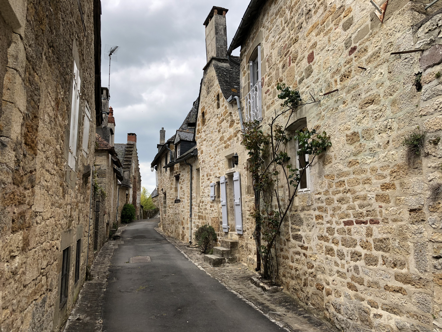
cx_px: 221
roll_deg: +0.3
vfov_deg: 49.7
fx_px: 358
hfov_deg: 63.4
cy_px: 166
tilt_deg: +8.6
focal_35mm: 28
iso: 20
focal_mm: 4
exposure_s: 1/1091
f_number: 1.8
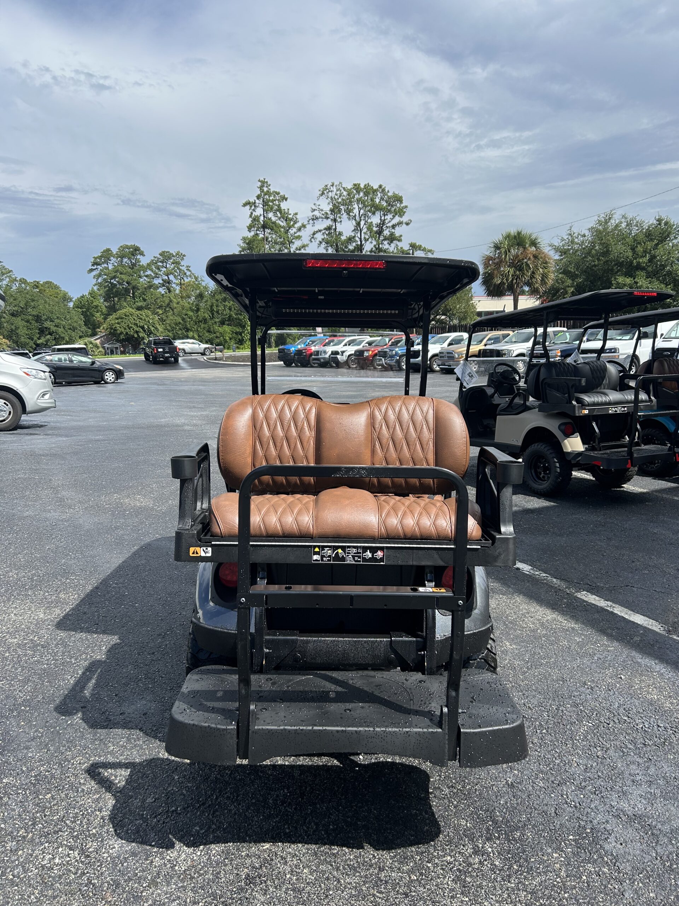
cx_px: 340
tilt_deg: -7.3
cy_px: 453
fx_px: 680
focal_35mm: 26
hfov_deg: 53.1
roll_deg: +3.1
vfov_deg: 67.3
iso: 50
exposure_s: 1/3704
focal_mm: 5.7
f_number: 1.5
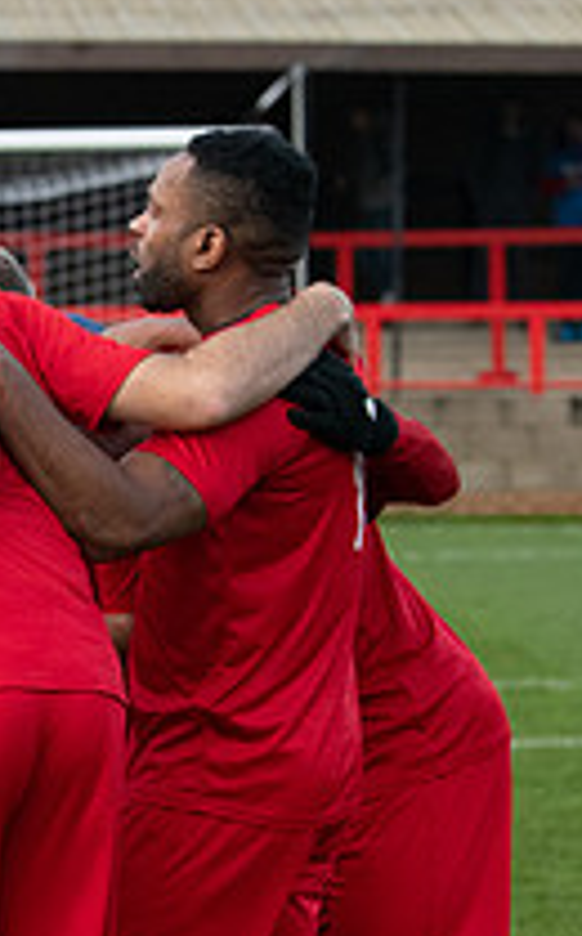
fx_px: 6214
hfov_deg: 5.3
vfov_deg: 8.6
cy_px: 785
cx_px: -339
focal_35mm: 244
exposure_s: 1/1250
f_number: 4
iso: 2000
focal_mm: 70
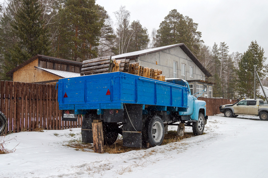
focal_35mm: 30
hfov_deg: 62.0
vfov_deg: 43.5
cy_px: 89
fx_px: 223
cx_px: 134
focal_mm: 20
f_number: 7.1
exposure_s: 1/160
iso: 400
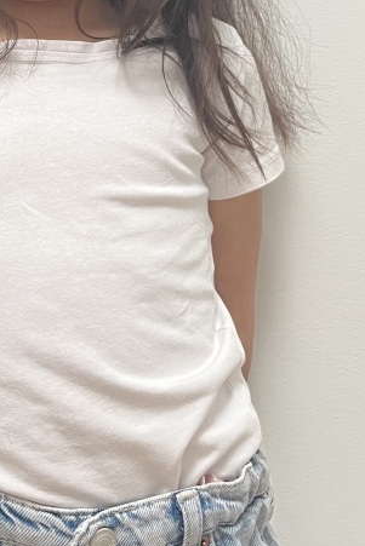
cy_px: 73
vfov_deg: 30.3
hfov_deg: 21.0
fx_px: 973
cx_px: 76
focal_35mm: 64
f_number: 1.6
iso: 125
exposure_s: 1/95
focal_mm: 5.1
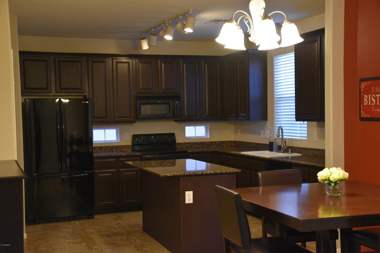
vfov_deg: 26.5
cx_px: 190
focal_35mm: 51
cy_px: 126
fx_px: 538
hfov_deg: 38.9
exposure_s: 1/60
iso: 2500
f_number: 4.2
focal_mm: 34
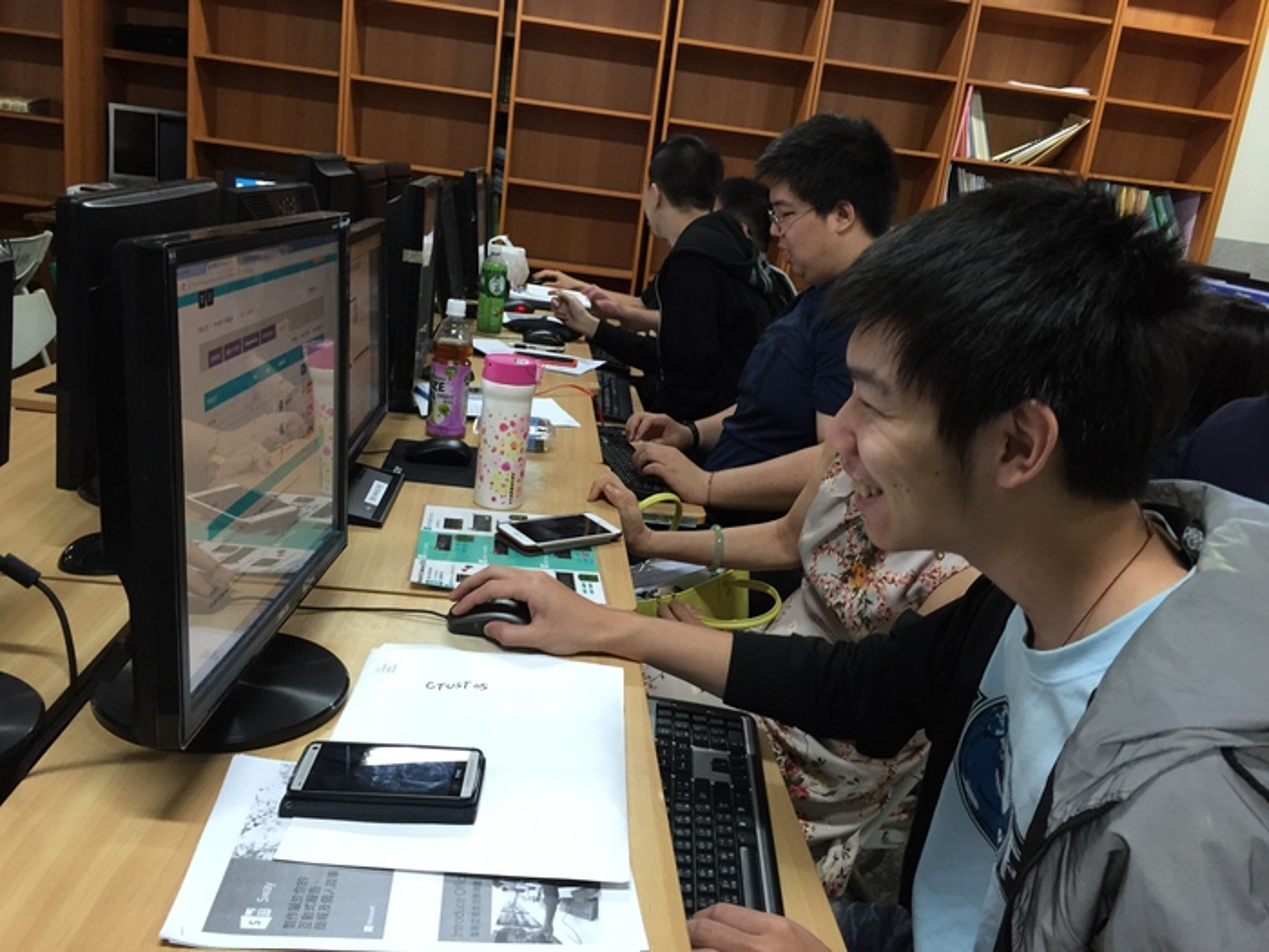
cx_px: 634
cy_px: 476
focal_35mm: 29
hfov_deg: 61.7
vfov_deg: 48.2
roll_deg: -8.4
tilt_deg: -16.4
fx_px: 1063
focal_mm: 4.15
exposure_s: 1/30
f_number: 2.2
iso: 125
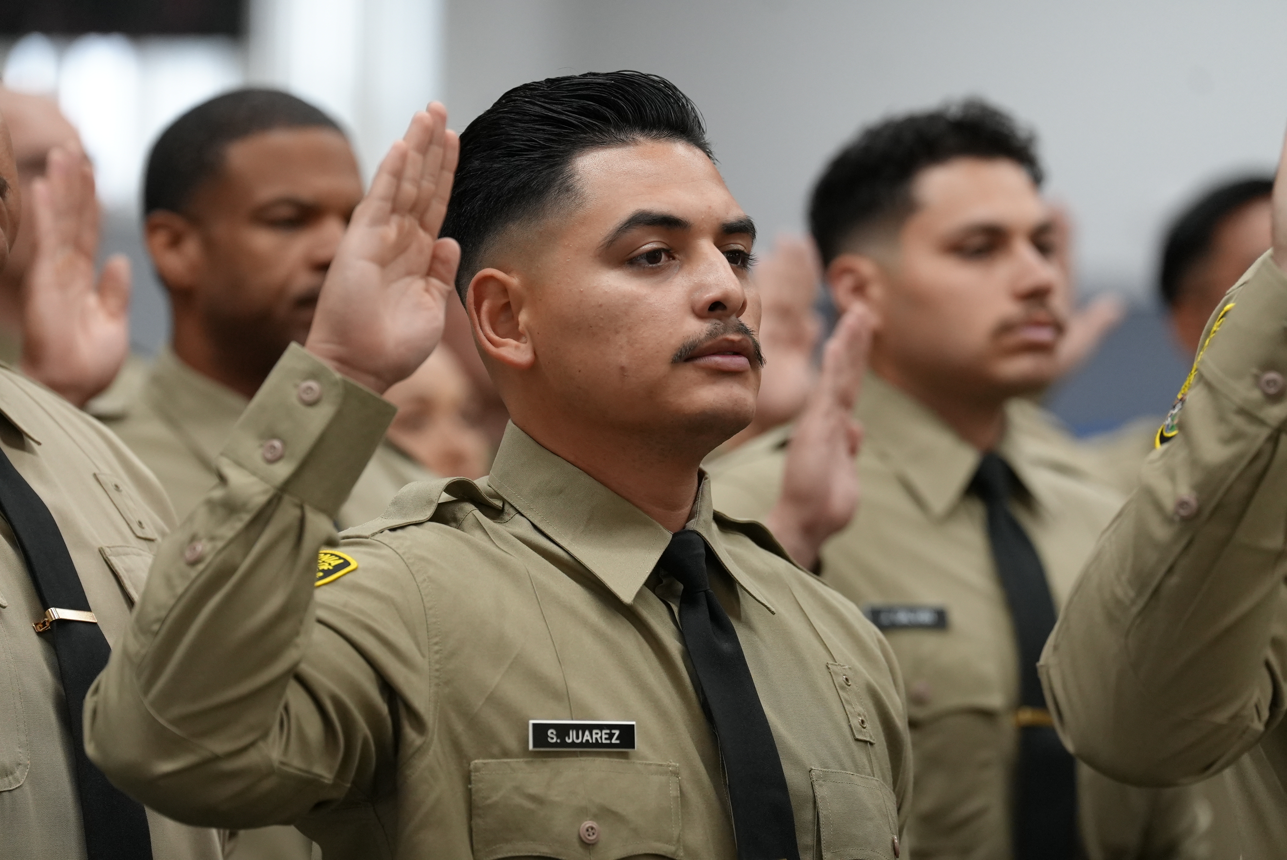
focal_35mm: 200
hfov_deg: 10.3
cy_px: 430
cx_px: 644
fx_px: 7154
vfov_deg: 6.9
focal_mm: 200
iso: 5000
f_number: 4
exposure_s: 1/250
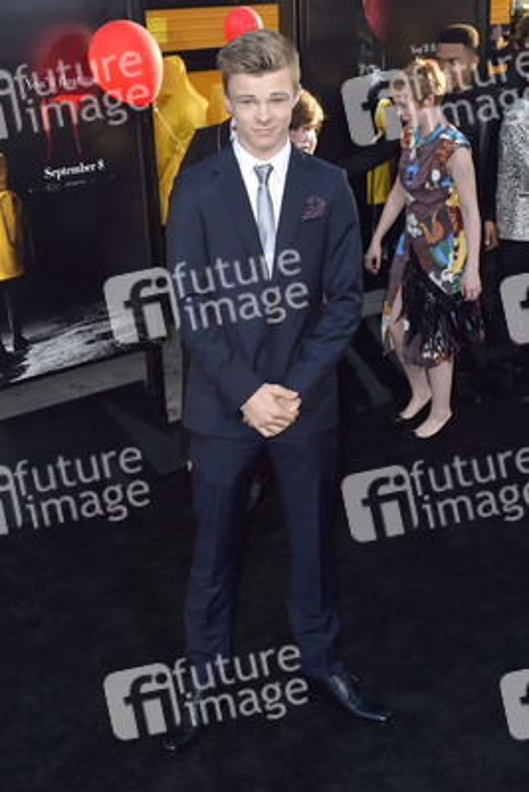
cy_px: 396
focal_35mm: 38
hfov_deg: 35.1
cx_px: 264
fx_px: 837
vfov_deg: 50.7
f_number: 6.3
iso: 500
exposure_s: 1/250
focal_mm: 38
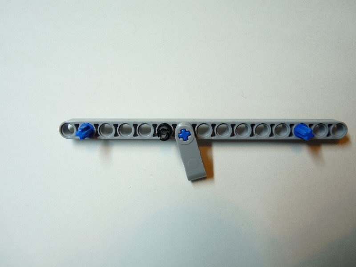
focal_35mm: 27
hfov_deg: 65.3
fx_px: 278
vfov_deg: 51.4
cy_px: 134
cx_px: 178
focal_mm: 4.8
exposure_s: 1/30
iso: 100
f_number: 2.8
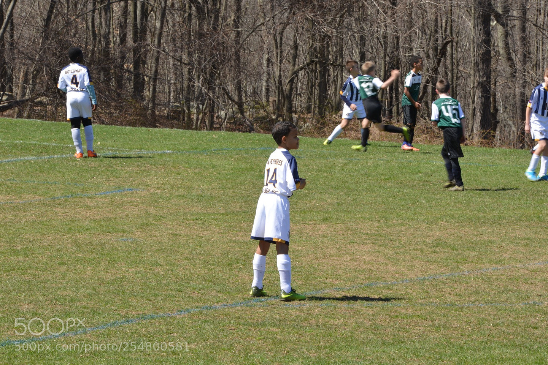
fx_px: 3379
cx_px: 295
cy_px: 174
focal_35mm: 222
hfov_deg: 9.3
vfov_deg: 6.2
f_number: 22
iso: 400
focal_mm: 200
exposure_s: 1/80
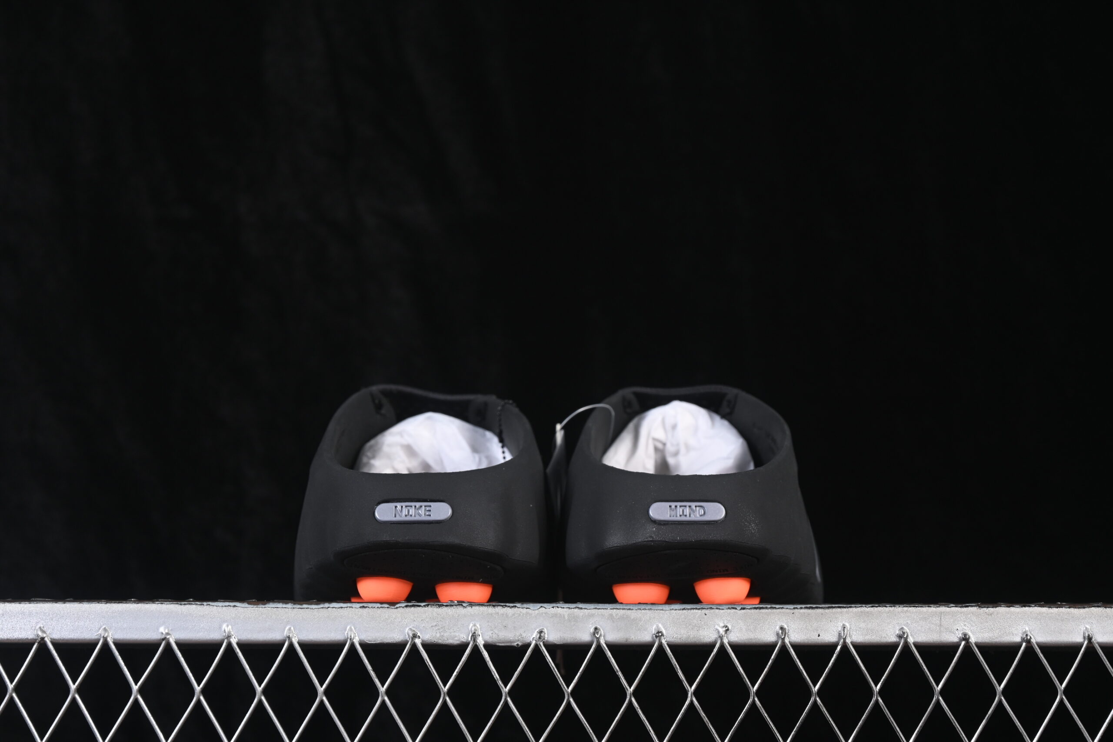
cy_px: 371
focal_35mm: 75
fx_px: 2319
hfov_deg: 27.0
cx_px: 556
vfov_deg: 18.2
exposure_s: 1/60
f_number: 6.3
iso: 160
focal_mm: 50
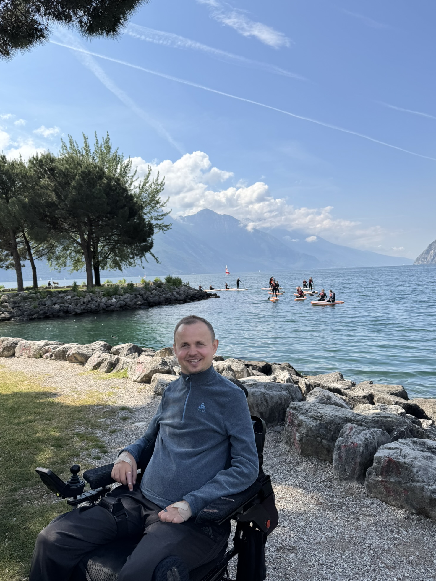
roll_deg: +1.5
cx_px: 215
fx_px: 420
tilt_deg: -3.0
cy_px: 295
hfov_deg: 54.9
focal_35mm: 25
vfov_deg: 69.4
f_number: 1.78
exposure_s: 1/4310
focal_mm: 6.76
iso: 80
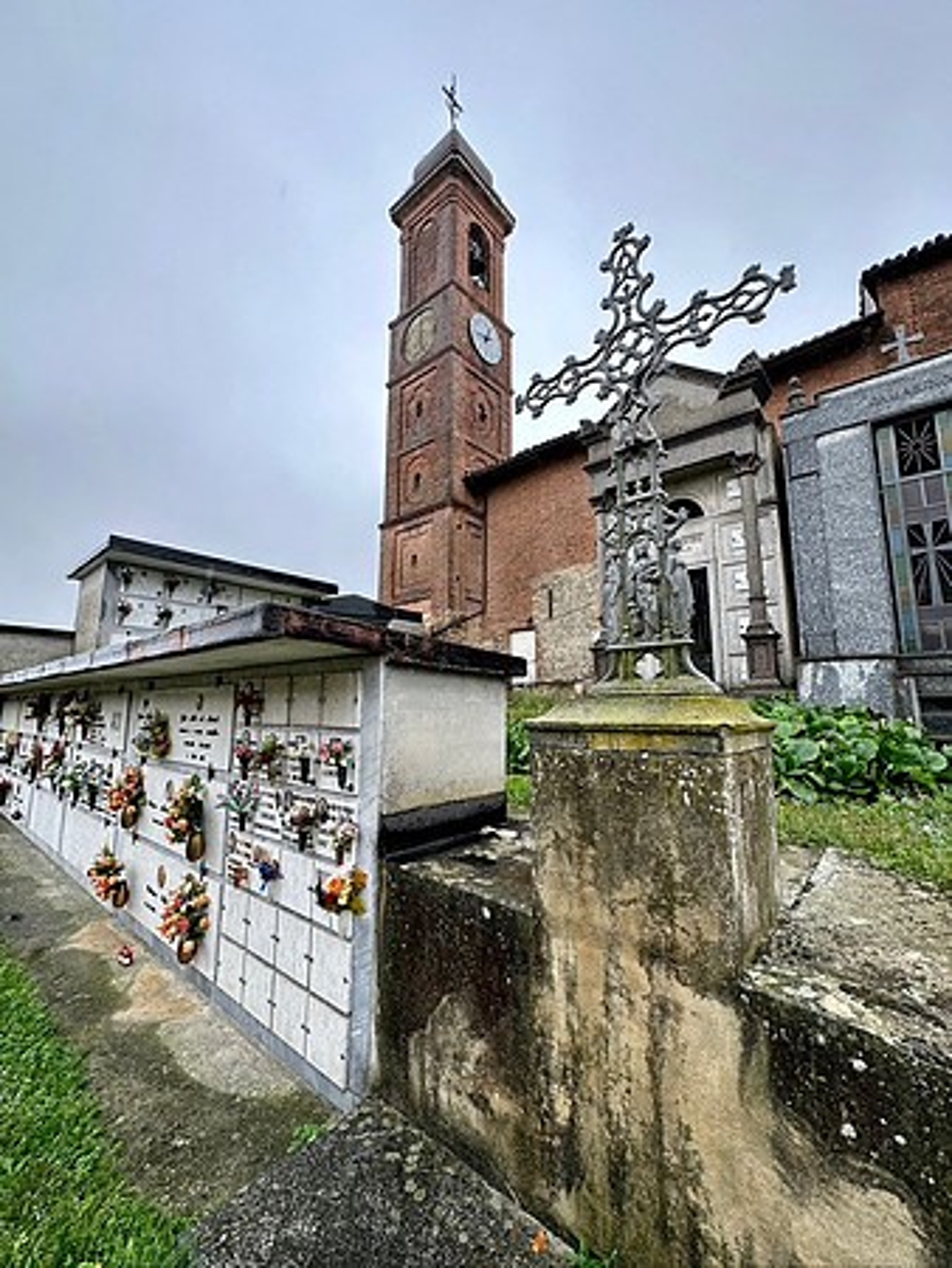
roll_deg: -0.3
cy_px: 634
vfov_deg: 102.0
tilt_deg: +8.8
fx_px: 513
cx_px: 476
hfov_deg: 85.7
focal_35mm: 14
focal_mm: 2.22
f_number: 2.2
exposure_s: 1/263
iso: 40
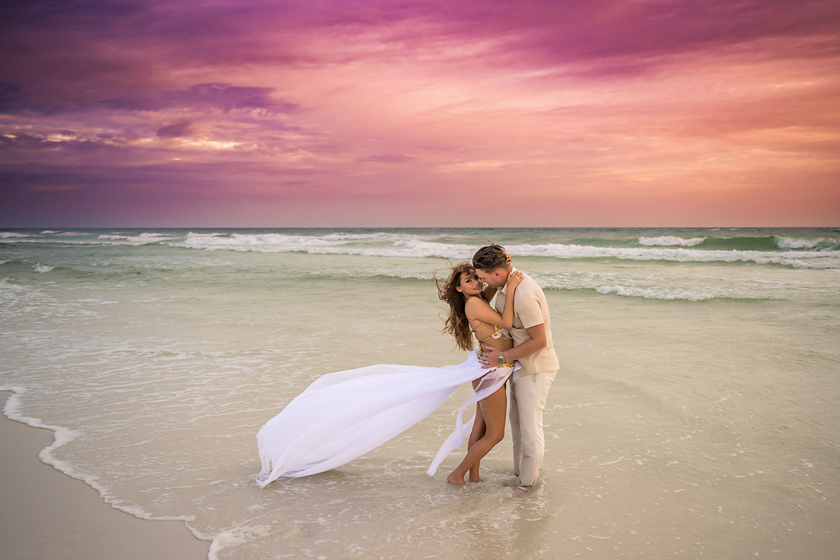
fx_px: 760
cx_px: 444
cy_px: 320
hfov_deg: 57.8
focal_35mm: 33
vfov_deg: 40.3
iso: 320
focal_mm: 27.5
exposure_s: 1/800
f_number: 2.8
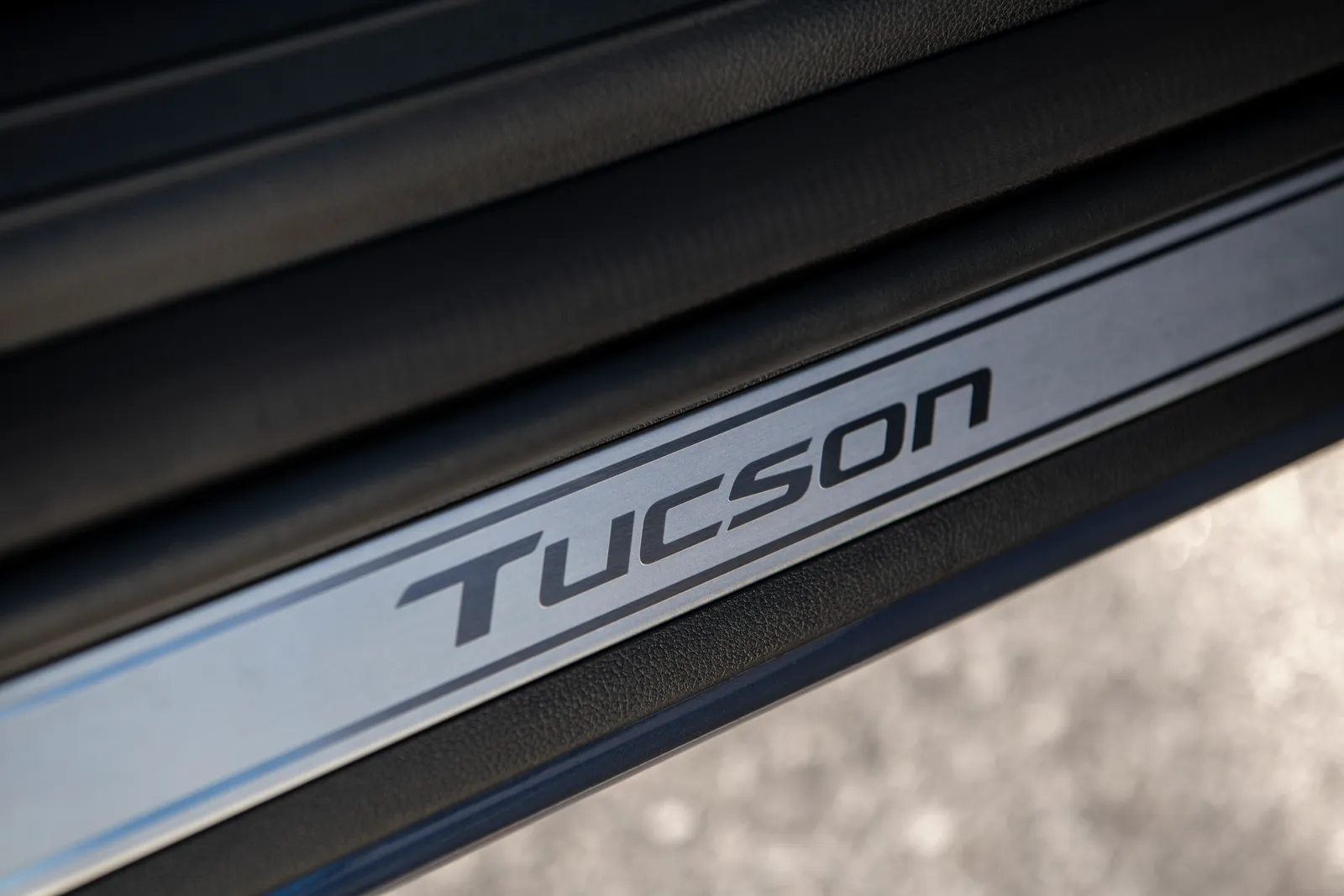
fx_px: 2613
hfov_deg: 28.8
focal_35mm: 70
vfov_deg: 19.5
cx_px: 672
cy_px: 448
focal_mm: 70
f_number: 5
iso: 64
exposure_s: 1/40
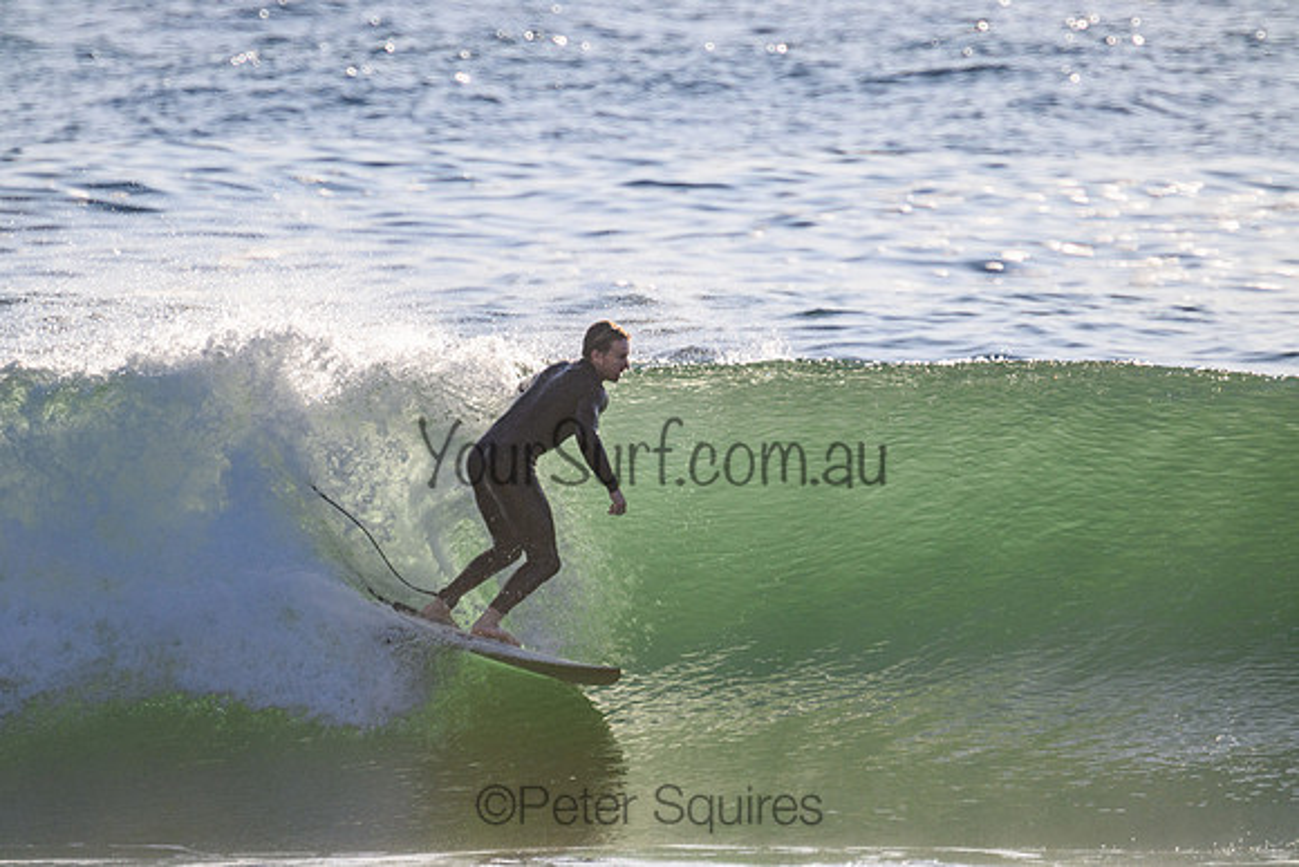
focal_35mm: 800
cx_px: 650
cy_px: 434
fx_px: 28872
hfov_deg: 2.6
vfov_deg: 1.7
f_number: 11
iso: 1000
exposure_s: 1/2000
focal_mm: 800
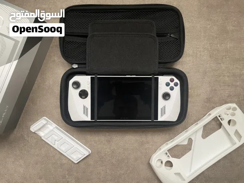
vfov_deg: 53.1
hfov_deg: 67.3
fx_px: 183
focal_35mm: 26
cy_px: 92
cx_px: 122
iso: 125
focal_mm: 4.2
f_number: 1.6
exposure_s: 1/95
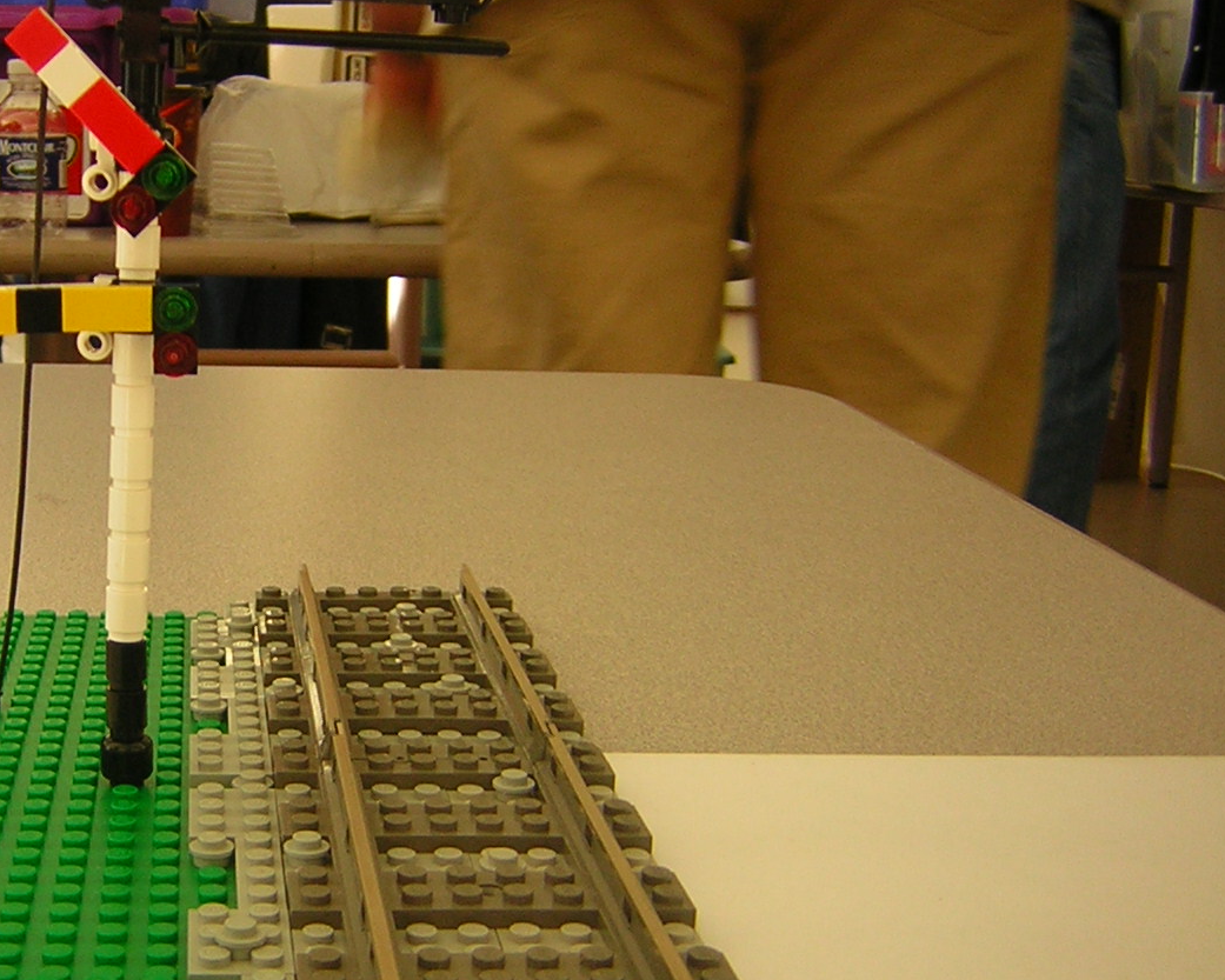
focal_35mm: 54
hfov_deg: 34.0
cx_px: 299
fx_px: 1958
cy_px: 539
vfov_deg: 28.1
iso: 50
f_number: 2.6
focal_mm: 4.7
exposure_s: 1/11.6
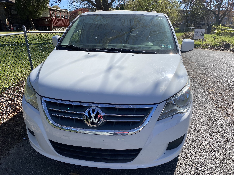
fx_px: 176
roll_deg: -1.2
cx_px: 117
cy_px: 88
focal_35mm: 26
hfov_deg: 67.3
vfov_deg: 53.1
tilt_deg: -19.6
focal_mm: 4.25
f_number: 1.8
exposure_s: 1/2571
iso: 32
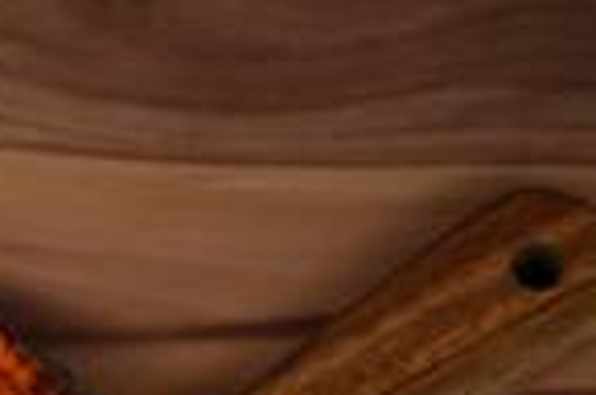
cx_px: -448
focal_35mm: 228
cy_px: 901
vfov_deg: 5.8
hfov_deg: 8.7
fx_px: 3766
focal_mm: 50
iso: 80
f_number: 2
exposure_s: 1/100
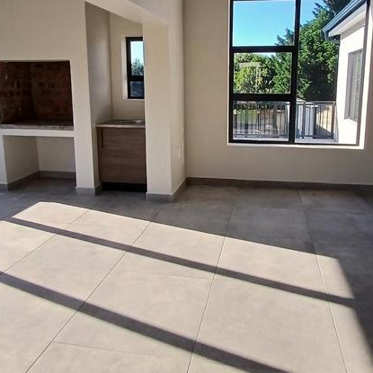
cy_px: 140
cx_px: 209
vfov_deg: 55.0
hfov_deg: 55.5
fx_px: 354
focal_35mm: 29
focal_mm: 1.4
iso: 50
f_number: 2.2
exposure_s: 1/411
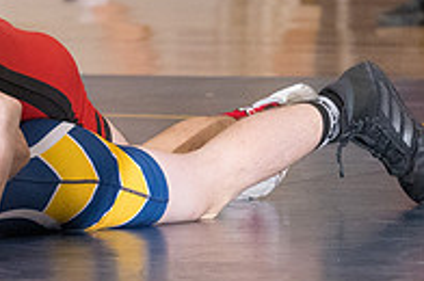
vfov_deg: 1.5
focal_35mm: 889
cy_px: 143
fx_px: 10453
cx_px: -136
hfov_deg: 2.3
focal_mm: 200
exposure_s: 1/250
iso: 2000
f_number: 5.6
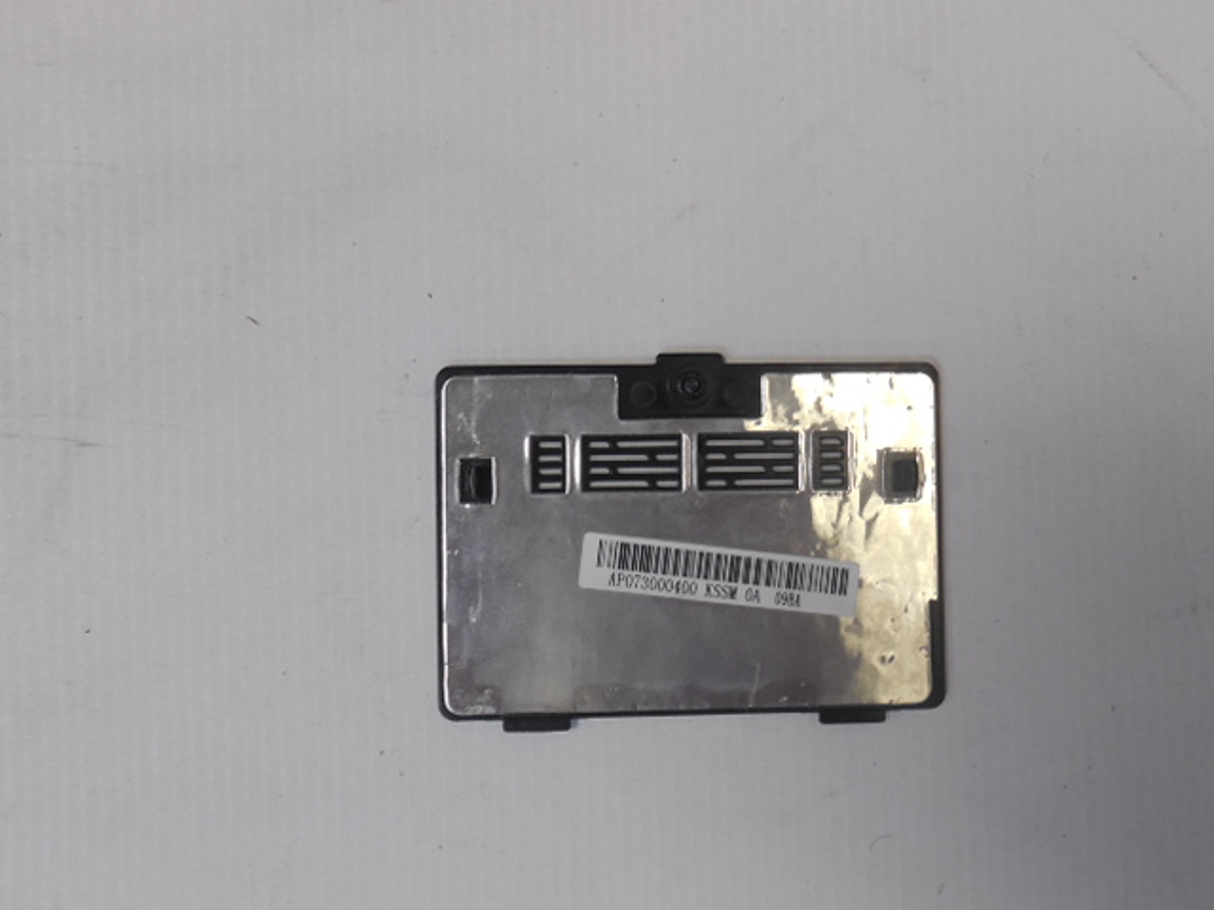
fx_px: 1543
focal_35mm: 44
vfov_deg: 32.9
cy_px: 455
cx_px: 607
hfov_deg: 42.9
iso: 320
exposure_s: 1/30
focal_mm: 7.8
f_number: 4.5
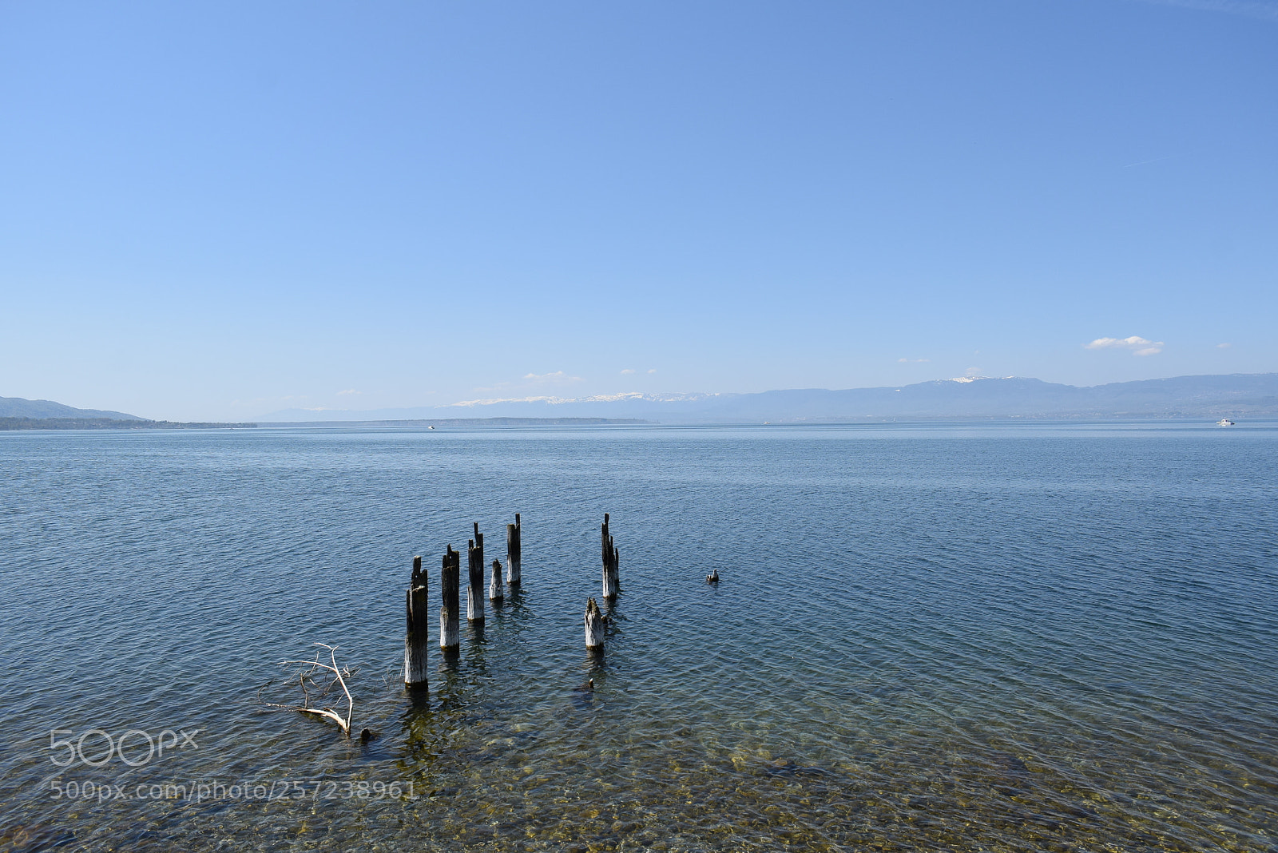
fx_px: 959
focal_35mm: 27
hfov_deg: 67.4
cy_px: 426
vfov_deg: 48.0
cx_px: 639
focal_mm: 18
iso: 200
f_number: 8
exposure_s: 1/640
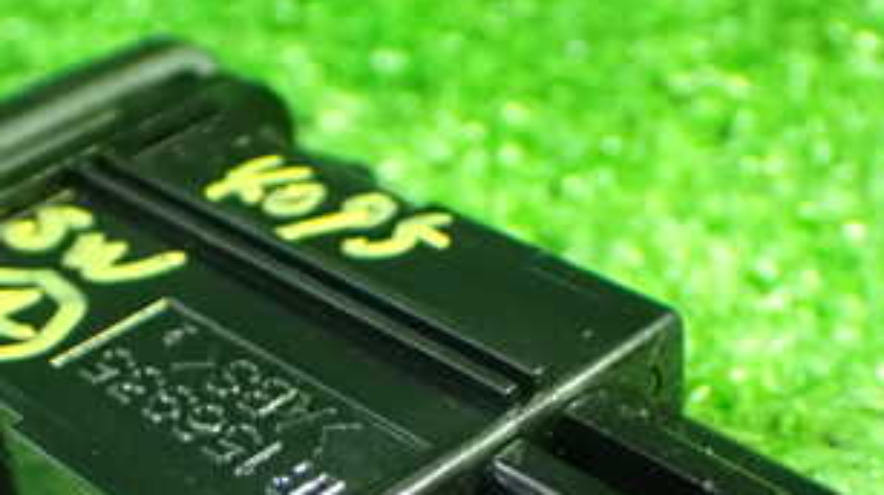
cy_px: 458
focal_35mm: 81
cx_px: 311
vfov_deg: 14.7
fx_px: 1897
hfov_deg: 26.1
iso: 1600
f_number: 2.7
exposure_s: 1/25
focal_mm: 6.83
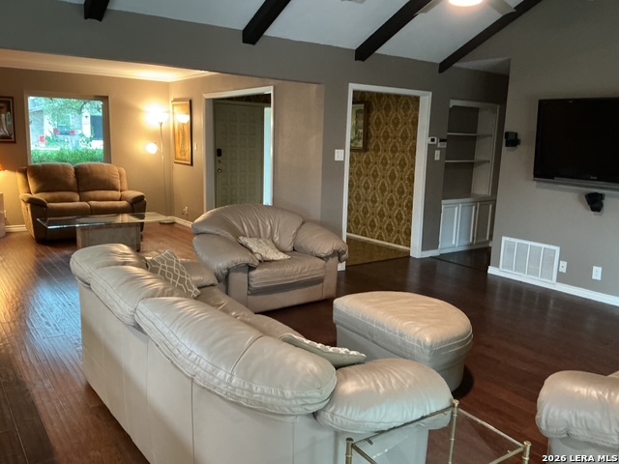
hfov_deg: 61.7
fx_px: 519
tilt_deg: -9.6
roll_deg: -1.7
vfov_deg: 48.2
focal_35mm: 29
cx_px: 310
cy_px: 232
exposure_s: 1/30
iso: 320
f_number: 1.8
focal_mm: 3
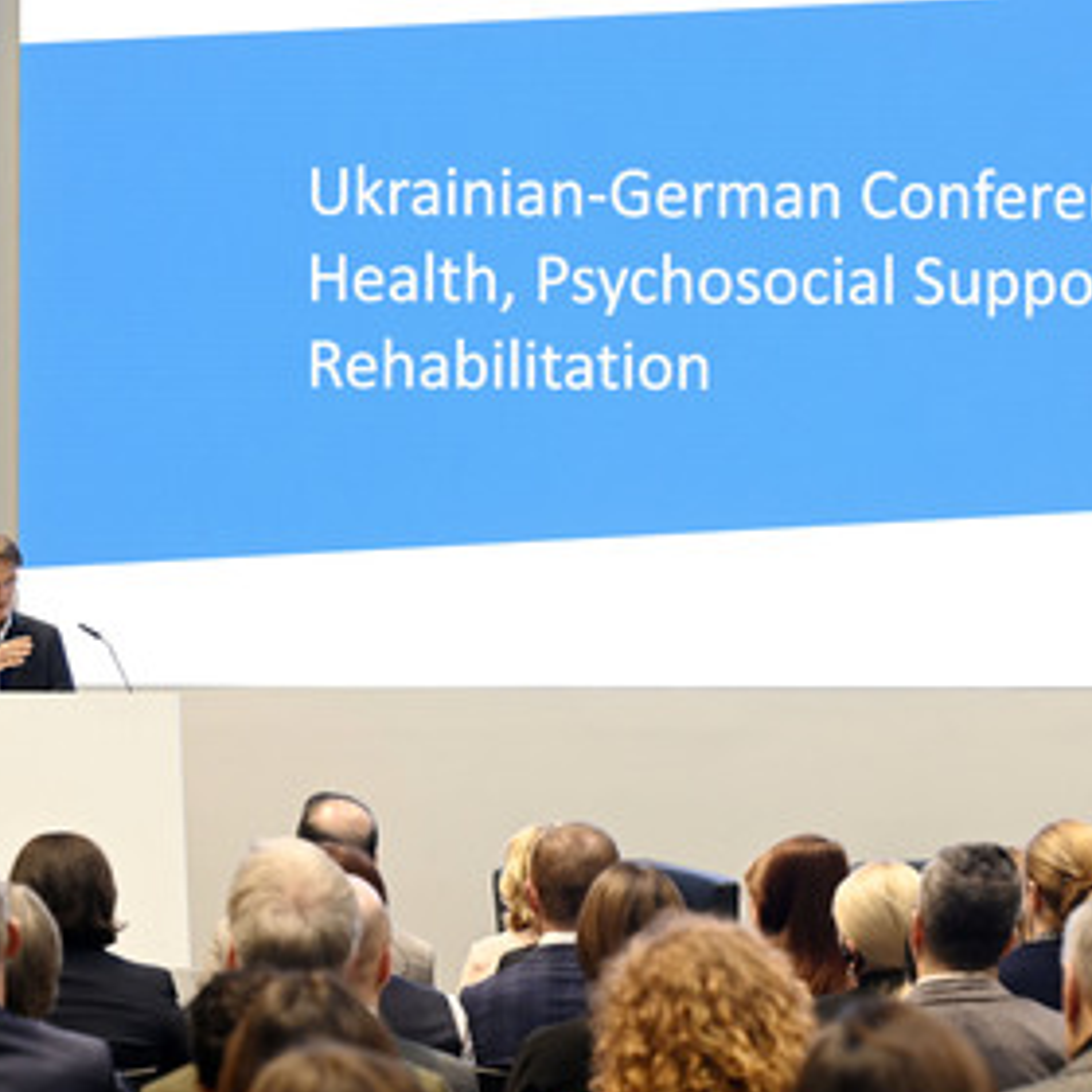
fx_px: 4247
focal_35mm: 119
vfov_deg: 14.7
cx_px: 630
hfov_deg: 14.6
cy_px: 581
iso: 1600
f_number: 5
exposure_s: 1/125
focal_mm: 87
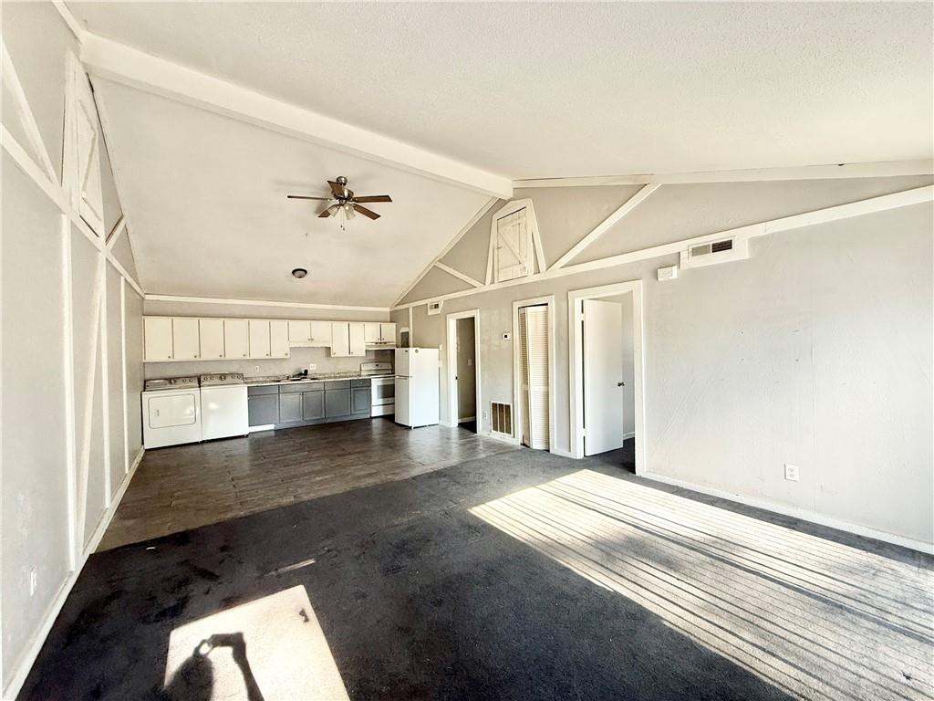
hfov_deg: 102.1
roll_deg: +1.5
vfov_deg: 85.7
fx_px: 378
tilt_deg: -0.4
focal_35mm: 14
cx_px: 467
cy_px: 350
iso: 250
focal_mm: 2.22
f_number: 2.2
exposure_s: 1/99
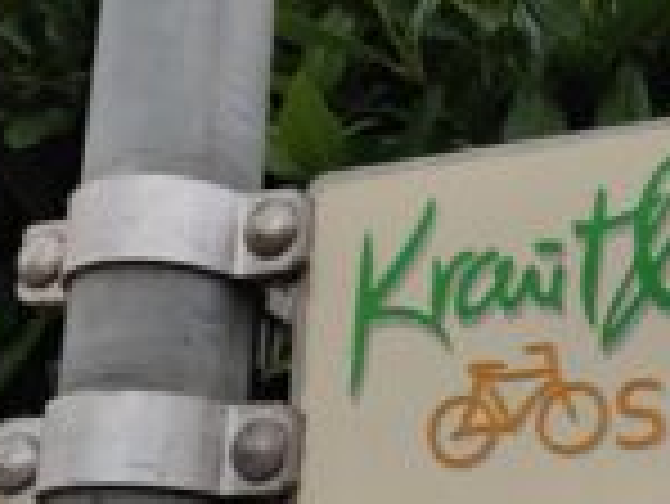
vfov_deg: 21.8
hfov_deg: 27.8
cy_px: 351
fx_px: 1298
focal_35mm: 67
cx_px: 616
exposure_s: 1/1600
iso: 100
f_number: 1.7
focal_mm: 4.25
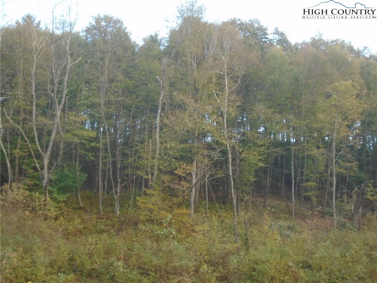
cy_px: 142
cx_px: 188
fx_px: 534
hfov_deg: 38.9
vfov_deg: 29.7
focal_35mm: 49
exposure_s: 1/50
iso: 200
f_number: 4.5
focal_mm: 8.7
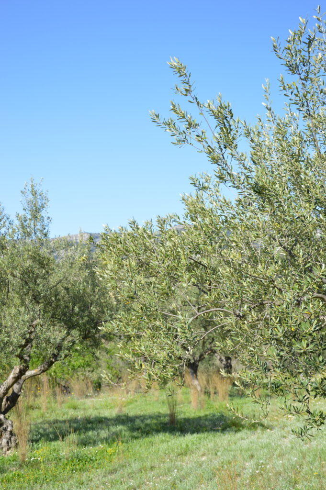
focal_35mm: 52
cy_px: 245
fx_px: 714
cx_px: 163
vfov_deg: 37.9
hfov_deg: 25.7
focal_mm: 35
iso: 100
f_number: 7.1
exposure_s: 1/200
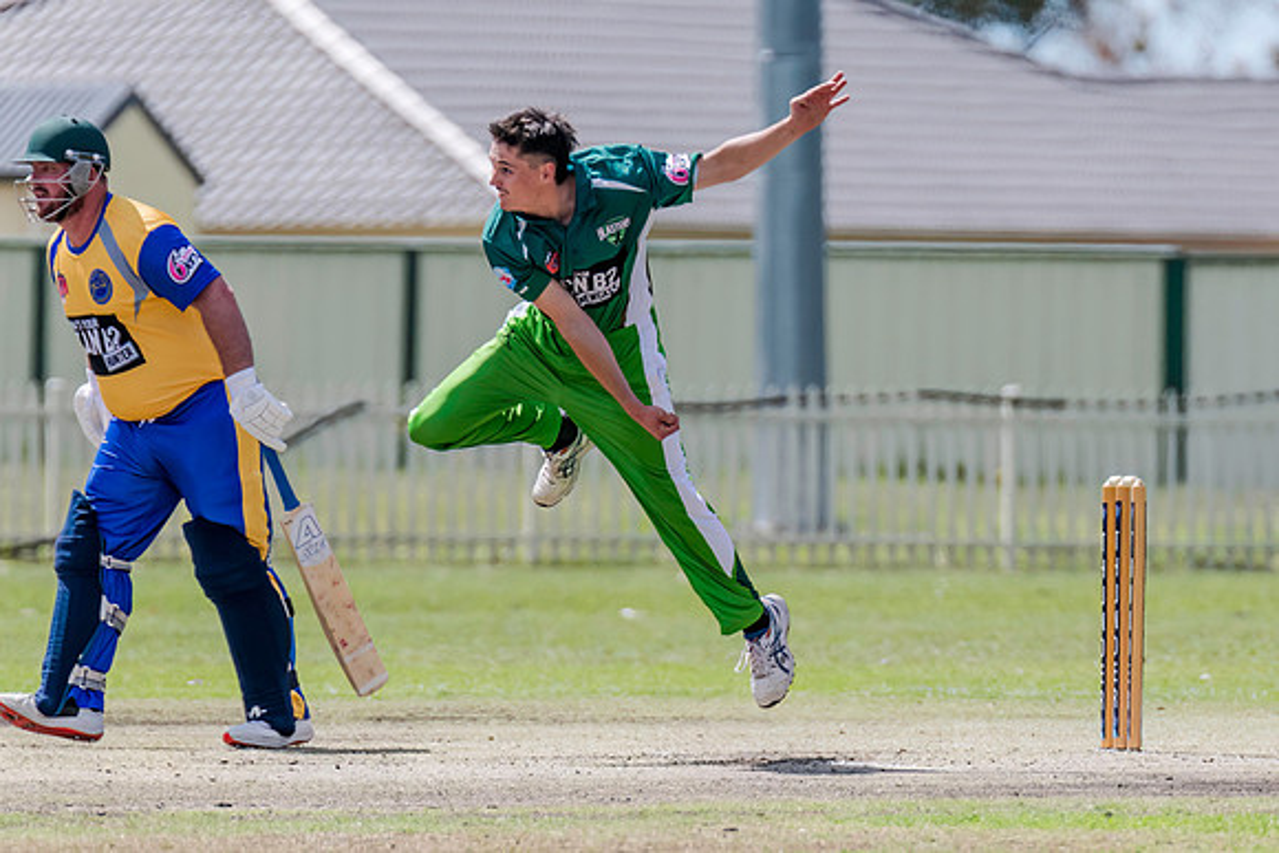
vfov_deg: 2.1
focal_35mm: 662
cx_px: 846
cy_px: 519
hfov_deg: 3.1
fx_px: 23508
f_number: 6.3
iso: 800
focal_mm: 500
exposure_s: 1/2500
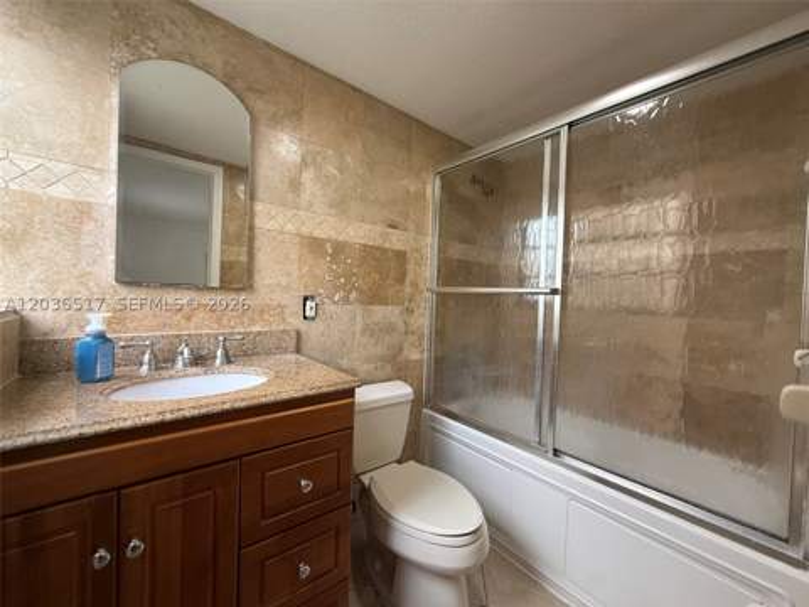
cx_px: 404
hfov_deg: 102.1
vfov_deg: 85.7
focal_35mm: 14
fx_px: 327
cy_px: 304
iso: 125
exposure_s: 1/99
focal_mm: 2.22
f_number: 2.2
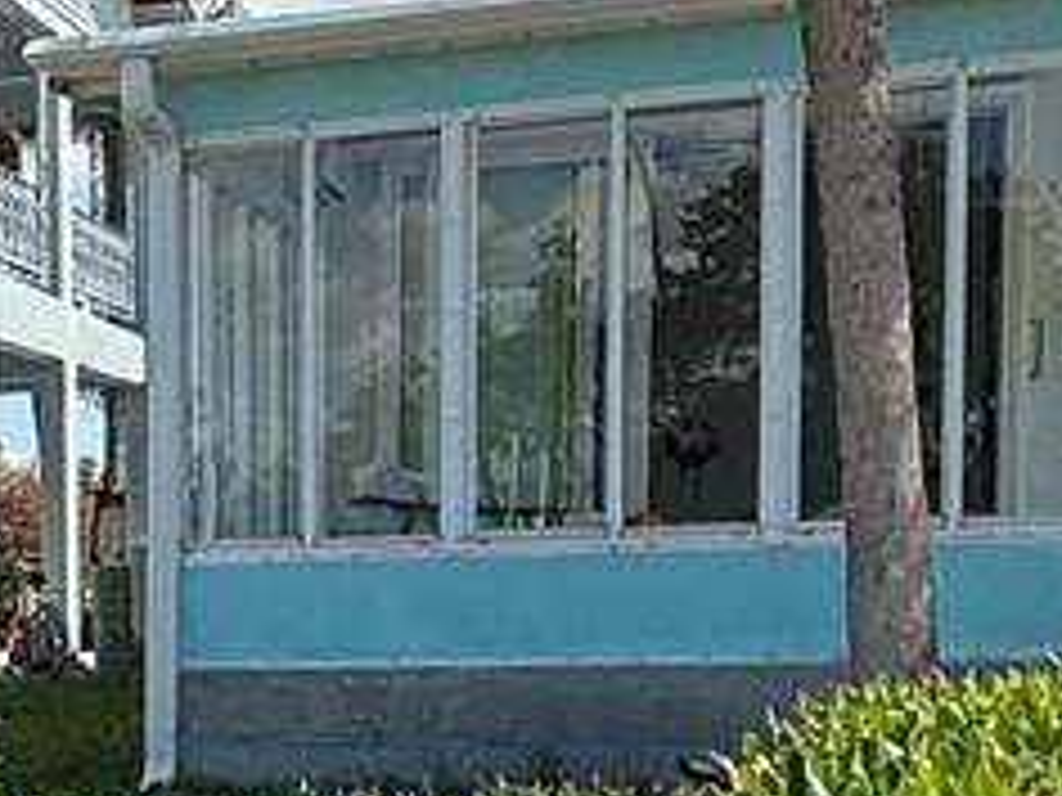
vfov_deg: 15.2
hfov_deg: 17.1
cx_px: -837
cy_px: 823
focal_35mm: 95
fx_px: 2915
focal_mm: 2.22
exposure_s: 1/1285
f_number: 2.2
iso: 50
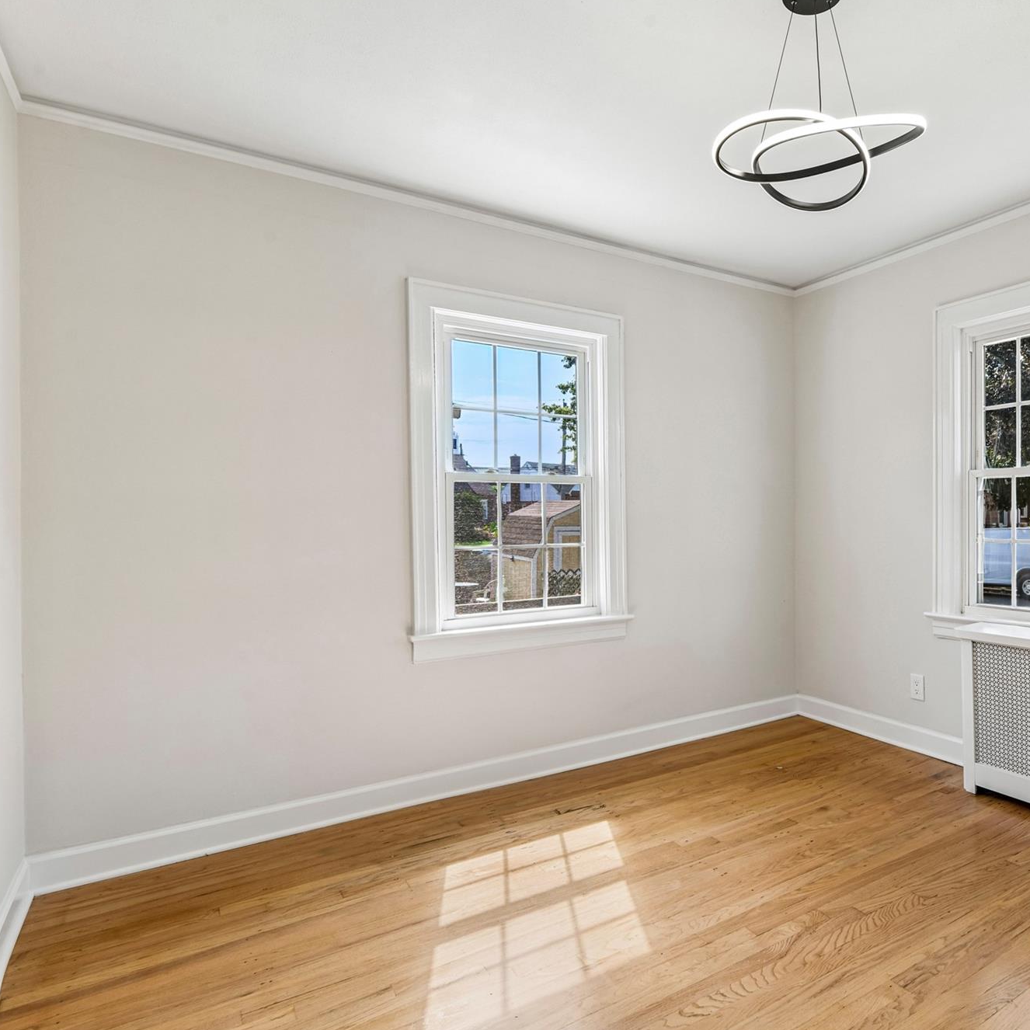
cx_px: 712
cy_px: 508
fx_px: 707
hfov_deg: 69.4
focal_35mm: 21
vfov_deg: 72.1
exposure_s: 1/40
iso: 160
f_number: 9
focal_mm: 16
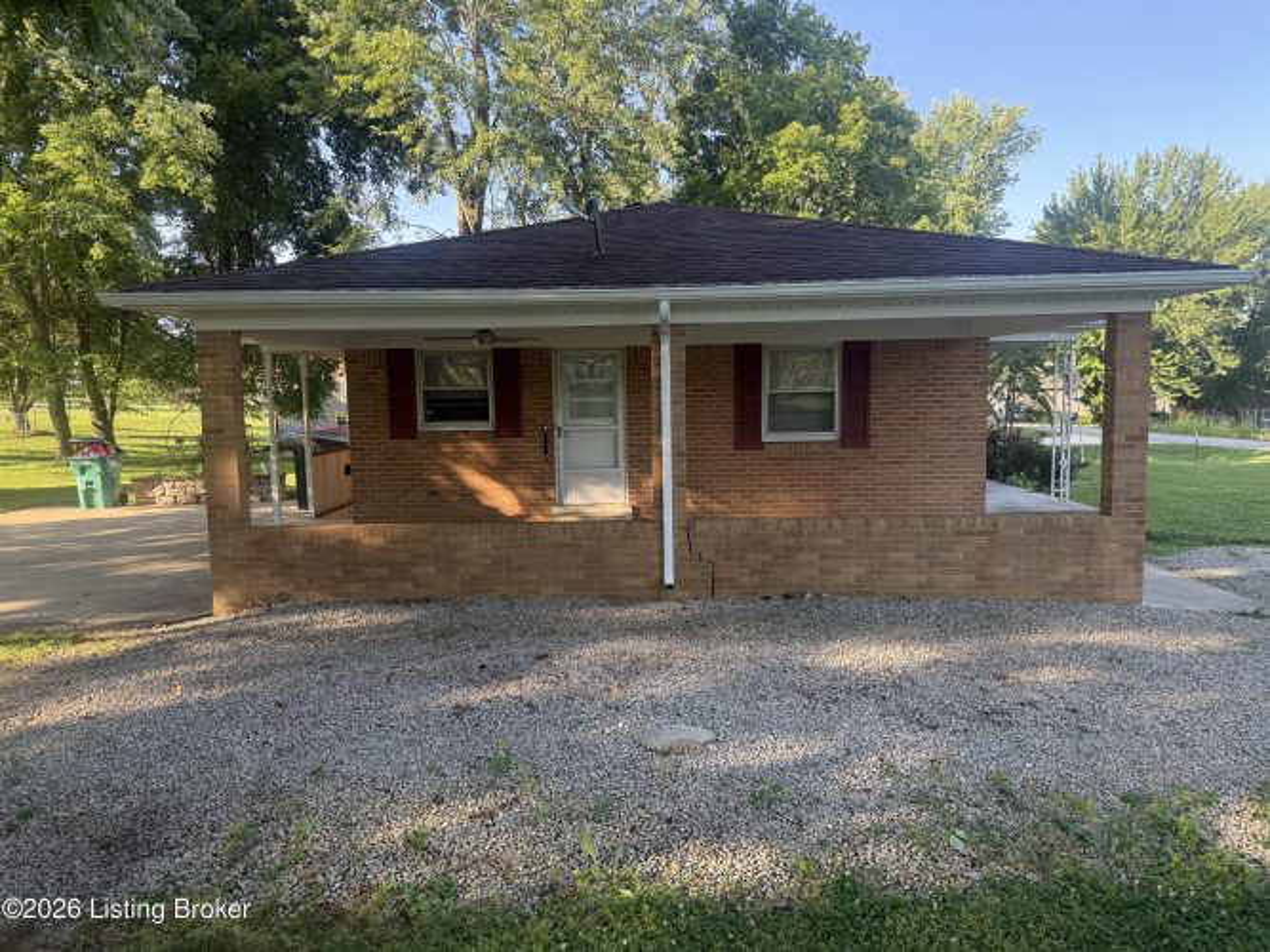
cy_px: 476
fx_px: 880
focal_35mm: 24
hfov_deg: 71.6
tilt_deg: -6.3
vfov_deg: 56.8
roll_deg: +0.8
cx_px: 635
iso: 100
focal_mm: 6.76
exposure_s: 1/407
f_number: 1.78
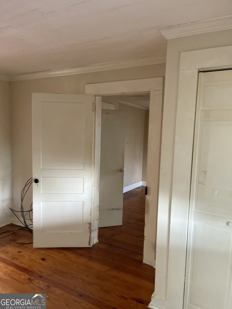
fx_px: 232
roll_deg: +0.3
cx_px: 116
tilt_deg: -5.0
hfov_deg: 53.1
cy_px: 154
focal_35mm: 26
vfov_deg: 67.3
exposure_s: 1/60
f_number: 1.6
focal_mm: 5.1
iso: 250
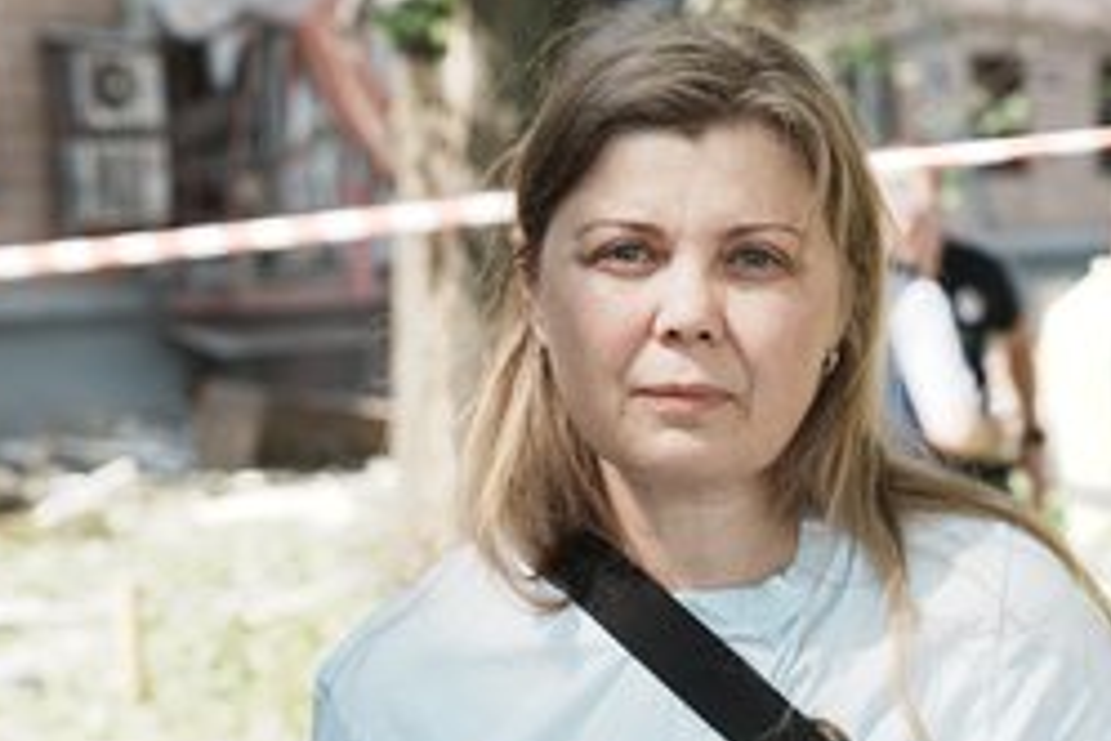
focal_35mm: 77
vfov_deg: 17.7
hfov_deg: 26.3
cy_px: 478
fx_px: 2376
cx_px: 549
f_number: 4
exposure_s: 1/320
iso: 100
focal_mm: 48
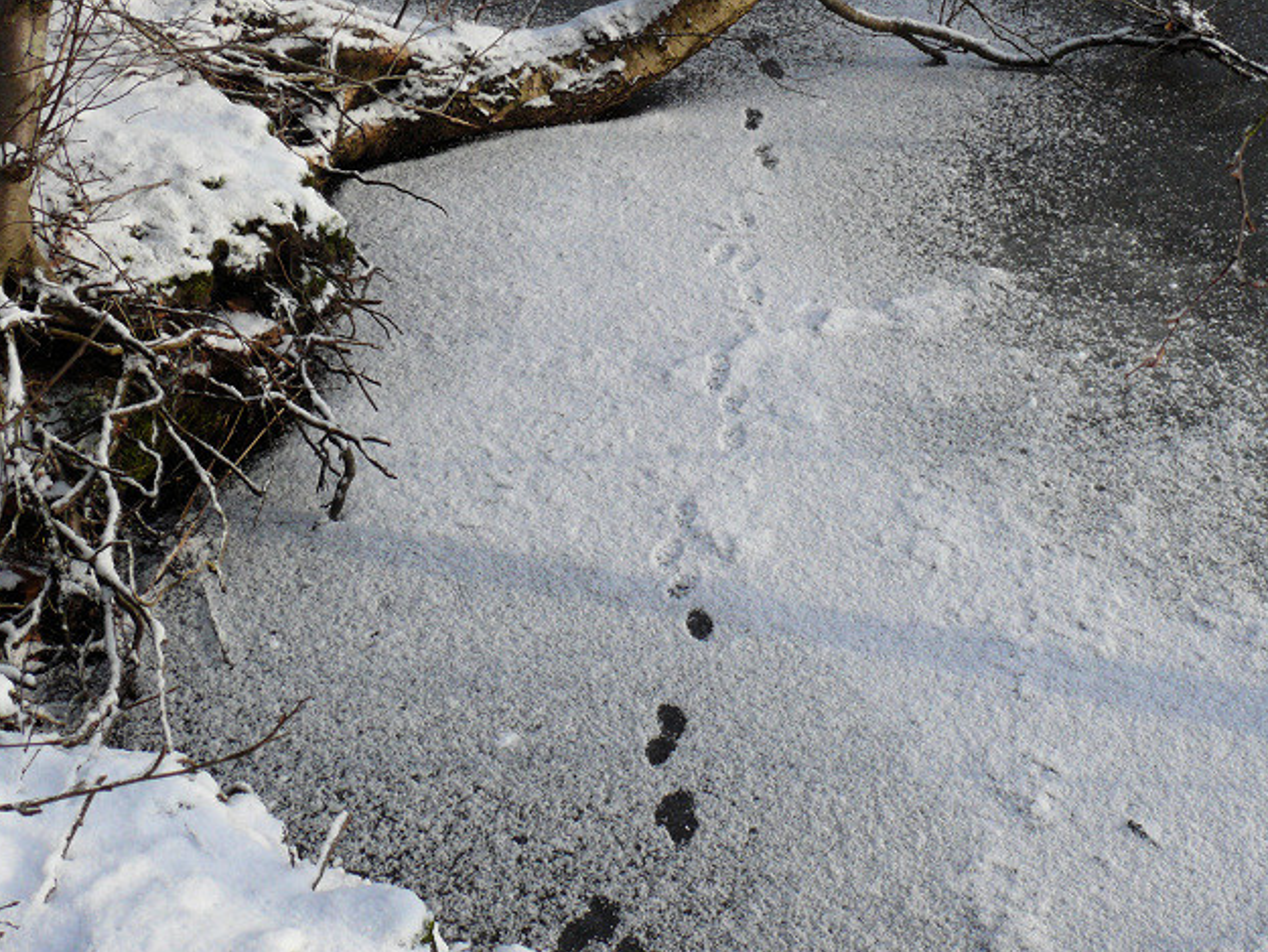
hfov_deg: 34.3
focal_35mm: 56
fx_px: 2052
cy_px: 304
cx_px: 724
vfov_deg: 25.9
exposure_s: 1/200
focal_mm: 7.4
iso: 100
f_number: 4.5
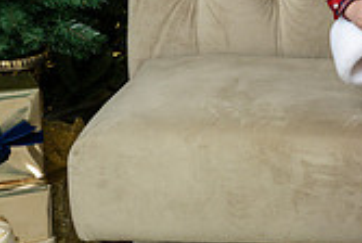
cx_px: 451
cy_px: 44
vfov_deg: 8.8
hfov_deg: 12.8
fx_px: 1571
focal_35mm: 156
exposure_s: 1/60
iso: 400
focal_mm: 45
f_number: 8
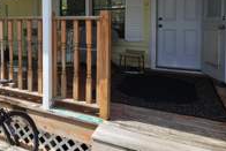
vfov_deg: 38.3
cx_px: 29
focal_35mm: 33
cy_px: 27
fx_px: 207
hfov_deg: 51.5
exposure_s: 1/1402
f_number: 2.2
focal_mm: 2.2
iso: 50
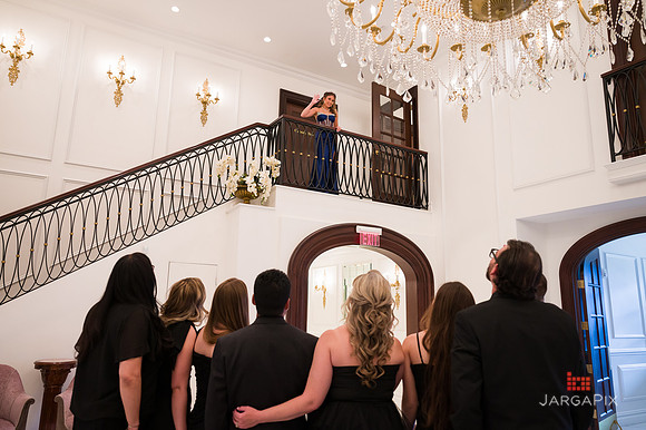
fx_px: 456
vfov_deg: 50.5
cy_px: 209
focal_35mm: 25
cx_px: 314
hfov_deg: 70.6
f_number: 3.2
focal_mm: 24
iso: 1600
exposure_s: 1/200
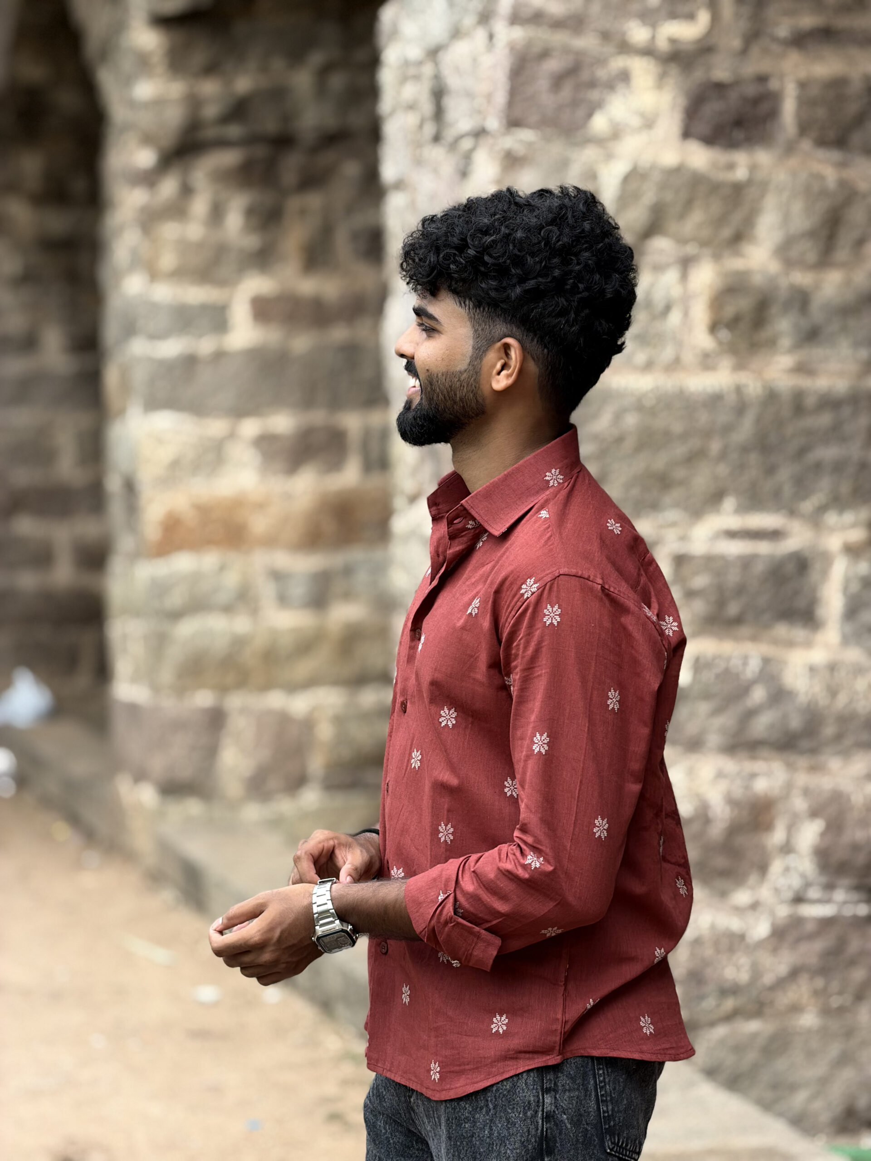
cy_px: 580
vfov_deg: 19.6
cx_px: 436
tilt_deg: -2.5
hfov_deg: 14.8
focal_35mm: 100
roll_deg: -0.4
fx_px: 3355
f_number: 2.8
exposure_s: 1/131
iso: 40
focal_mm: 16.89
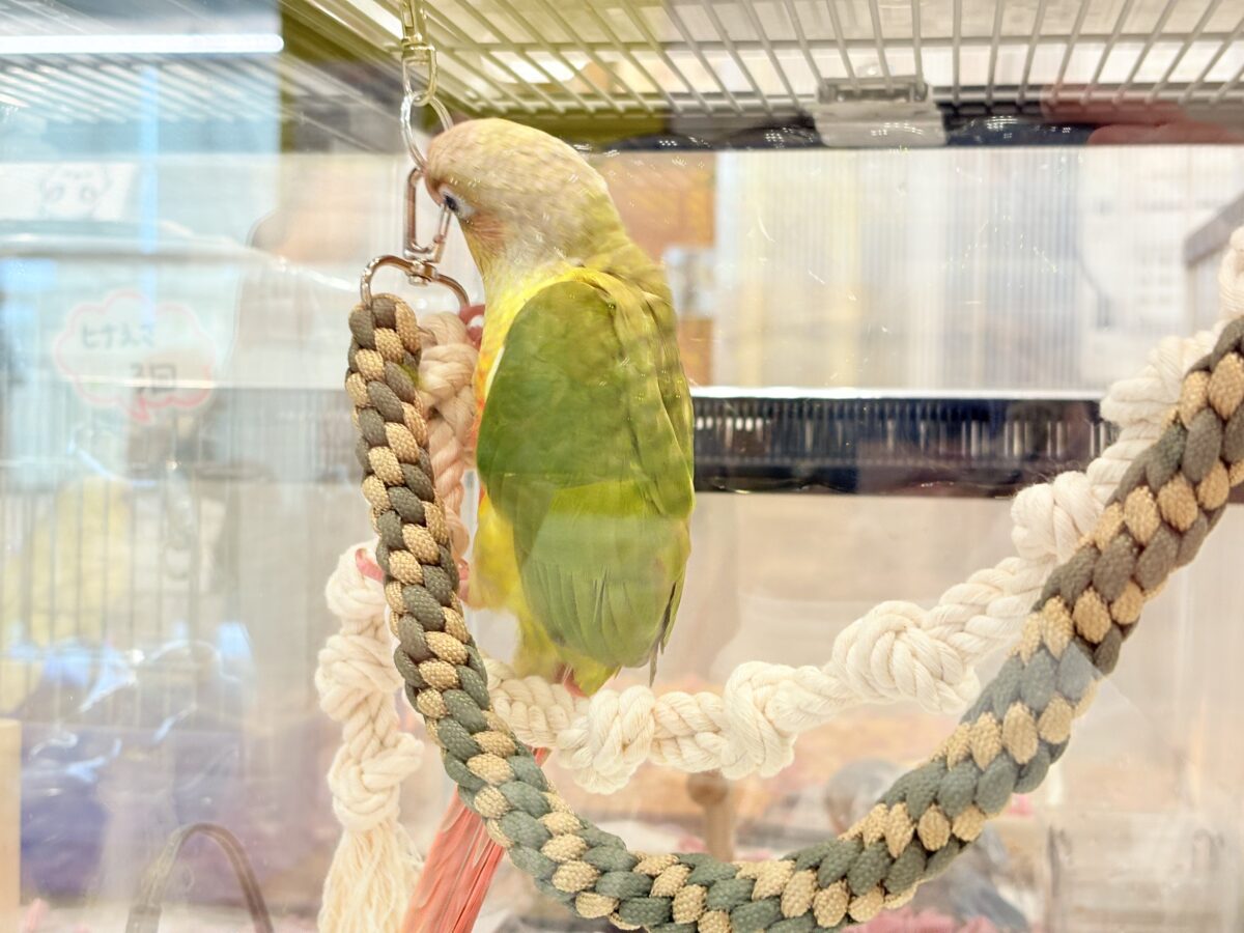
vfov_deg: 28.0
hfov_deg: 36.8
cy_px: 466
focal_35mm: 52
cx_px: 622
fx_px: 1869
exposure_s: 1/50
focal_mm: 5.96
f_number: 1.6
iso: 64
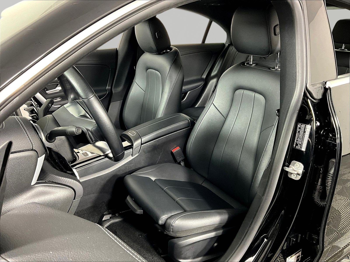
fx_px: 293
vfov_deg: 48.2
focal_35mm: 29
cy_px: 131
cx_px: 175
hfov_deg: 61.7
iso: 200
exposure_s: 1/60
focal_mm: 3
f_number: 1.8
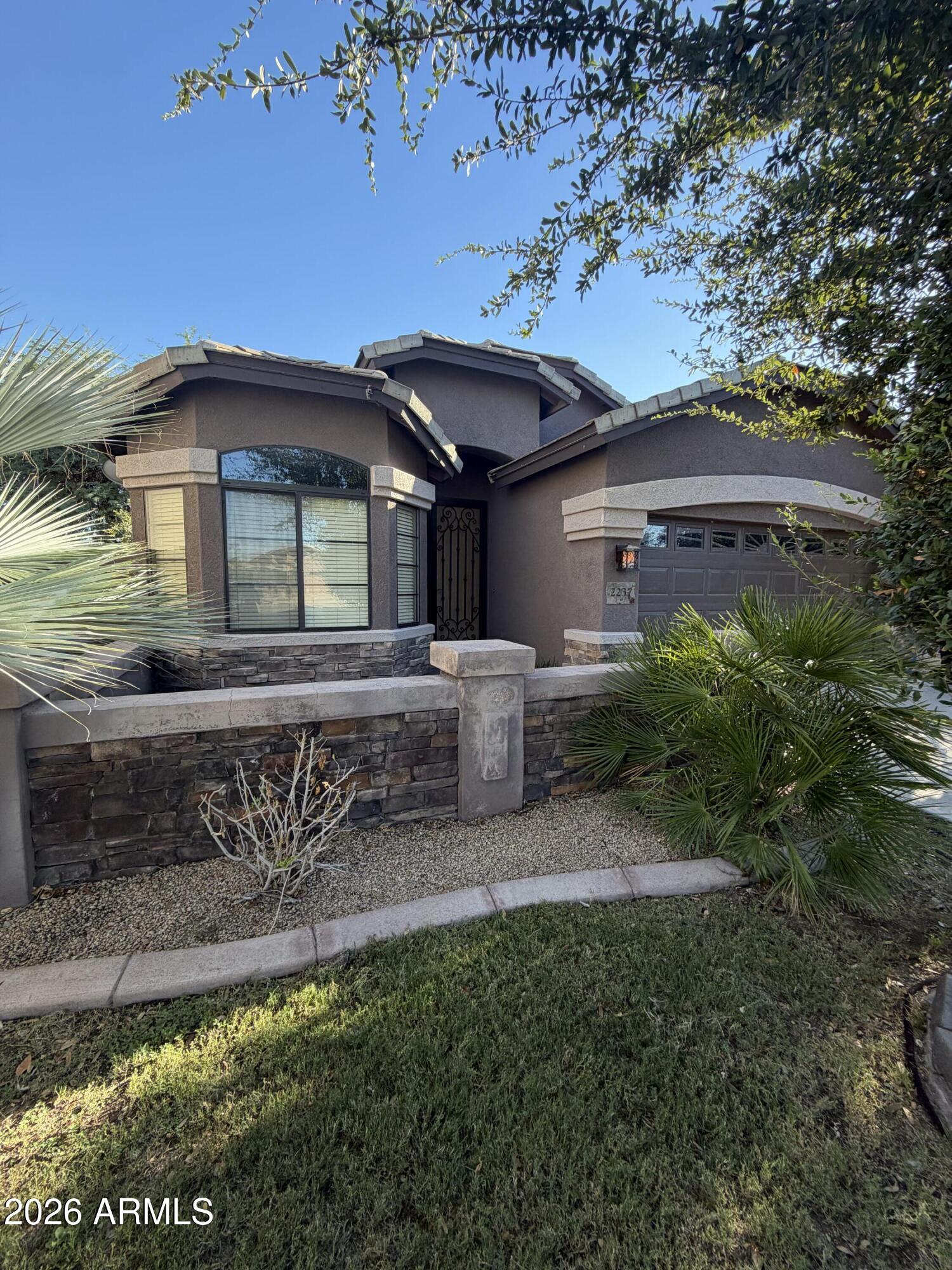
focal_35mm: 14
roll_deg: -0.5
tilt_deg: -3.5
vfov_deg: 102.1
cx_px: 476
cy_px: 635
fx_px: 513
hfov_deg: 85.7
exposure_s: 1/310
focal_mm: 2.22
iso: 50
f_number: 2.2
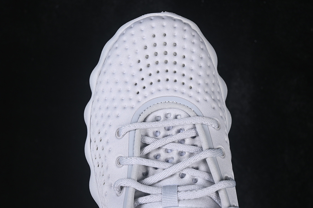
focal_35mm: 75
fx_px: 652
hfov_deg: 27.0
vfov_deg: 18.2
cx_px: 156
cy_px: 104
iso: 160
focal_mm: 50
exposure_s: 1/60
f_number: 7.1
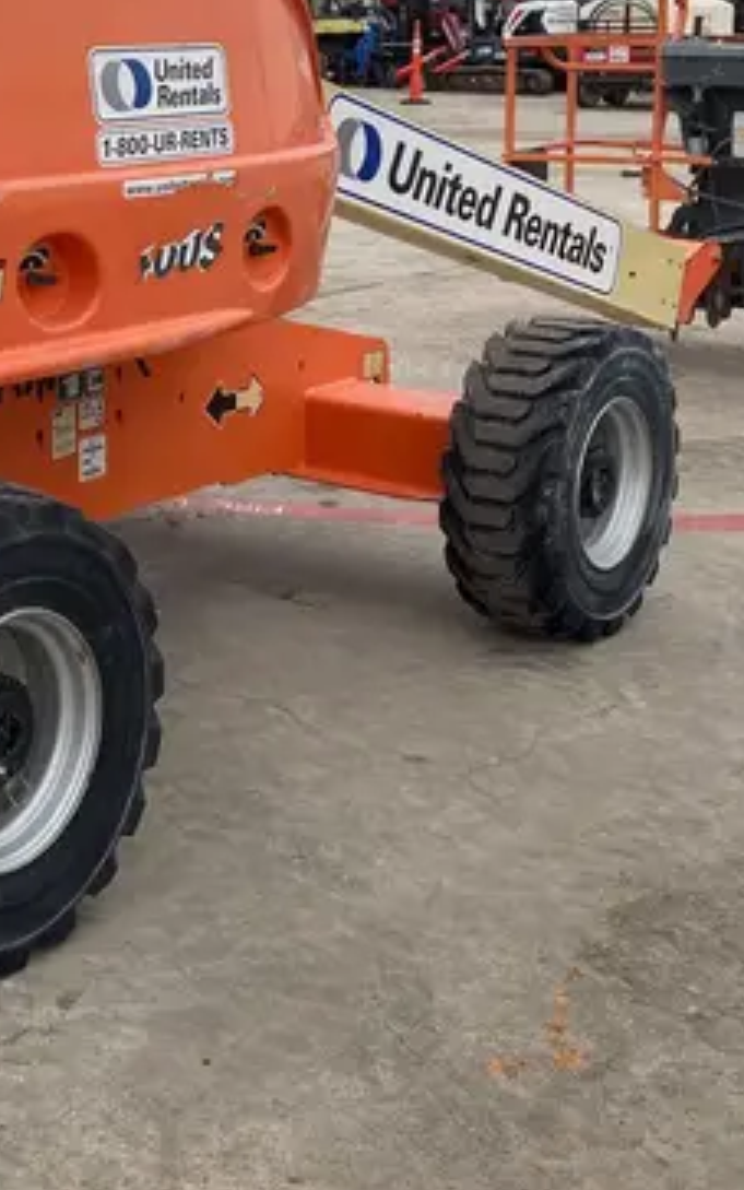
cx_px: -39
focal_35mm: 60
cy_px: 228
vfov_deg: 33.0
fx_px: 1946
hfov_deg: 20.8
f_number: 1.8
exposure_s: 1/1156
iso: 20
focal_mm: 3.99
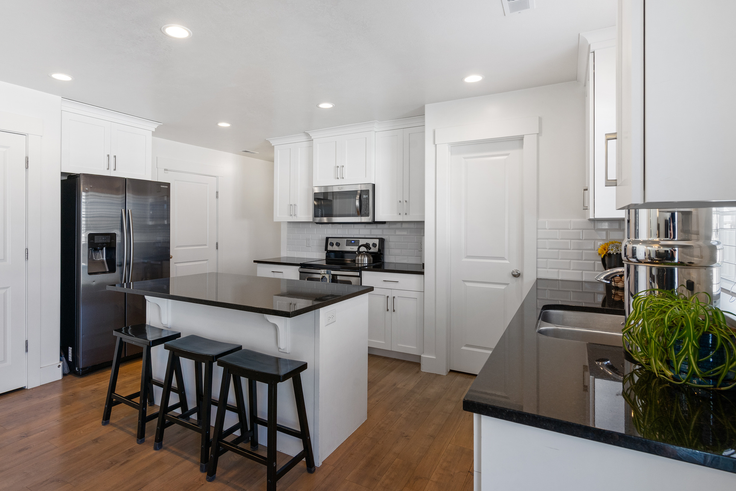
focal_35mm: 19
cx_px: 329
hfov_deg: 86.6
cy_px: 223
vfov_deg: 64.4
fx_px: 388
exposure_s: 1/8
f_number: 9
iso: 250
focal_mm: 16
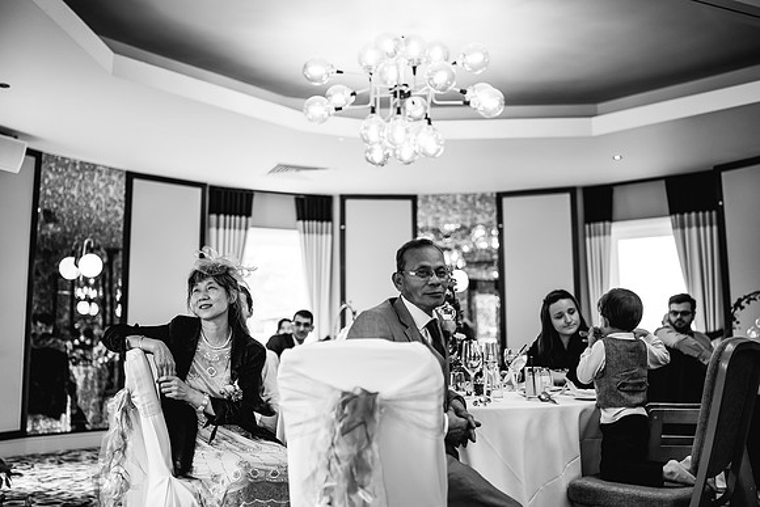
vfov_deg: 37.7
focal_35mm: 35
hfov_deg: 54.2
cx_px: 380
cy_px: 254
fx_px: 742
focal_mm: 35
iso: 400
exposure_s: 1/250
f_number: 1.4
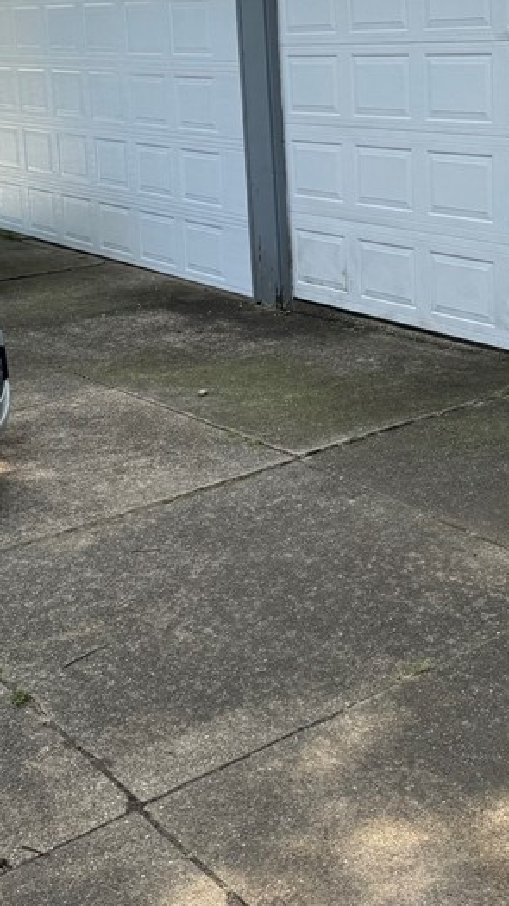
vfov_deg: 39.6
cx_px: 381
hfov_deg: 23.2
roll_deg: +1.6
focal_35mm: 51
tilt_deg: -8.3
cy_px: 243
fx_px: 1225
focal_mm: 6.76
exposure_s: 1/1395
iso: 80
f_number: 1.78
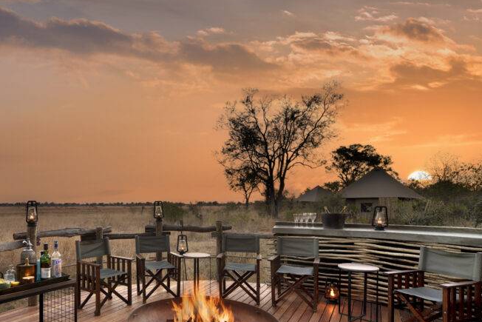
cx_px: 165
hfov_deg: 76.3
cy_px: 211
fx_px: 295
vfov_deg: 56.2
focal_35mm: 22
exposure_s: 1/8
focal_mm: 14
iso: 200
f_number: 9.5
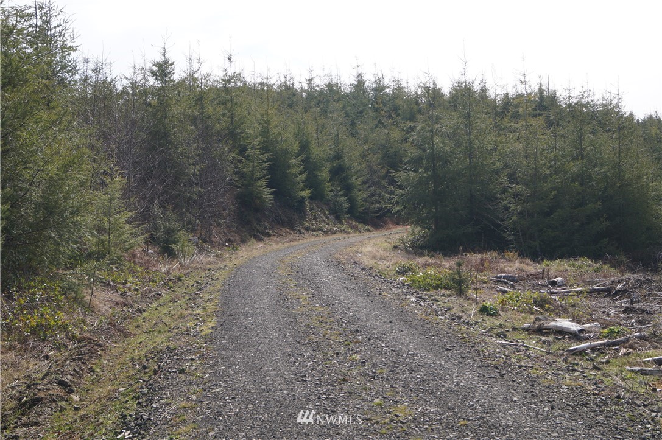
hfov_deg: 43.6
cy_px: 220
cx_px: 331
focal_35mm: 45
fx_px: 827
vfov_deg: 29.8
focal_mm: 30
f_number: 8
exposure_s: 1/160
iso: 100
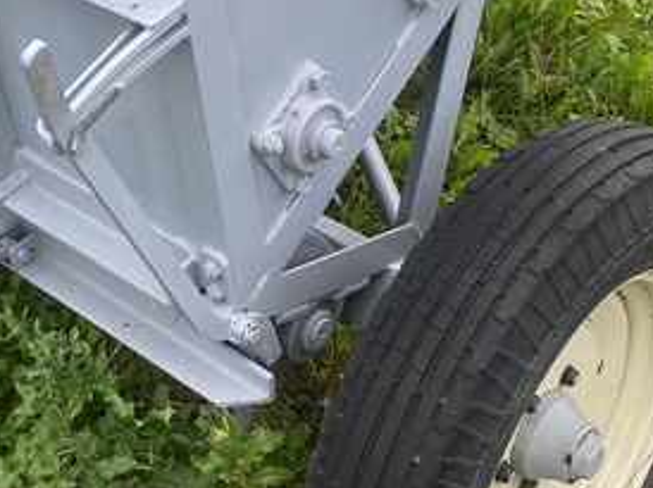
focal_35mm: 76
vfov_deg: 19.0
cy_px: 45
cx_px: 133
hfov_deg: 25.3
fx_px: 1432
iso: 32
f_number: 1.8
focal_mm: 4.25
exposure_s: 1/279
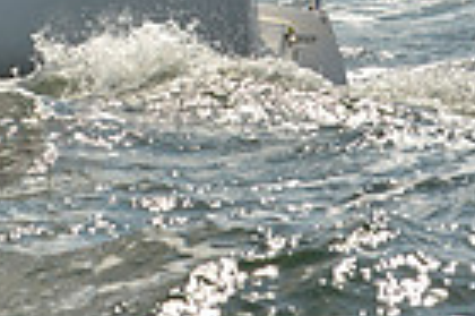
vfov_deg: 4.7
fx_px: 3822
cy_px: -311
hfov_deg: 6.9
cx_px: -455
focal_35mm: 290
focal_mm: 70
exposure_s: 1/1600
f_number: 9
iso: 400
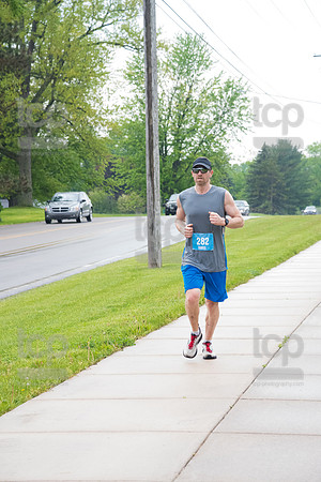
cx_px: 160
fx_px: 1605
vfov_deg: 17.1
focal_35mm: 120
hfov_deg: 11.4
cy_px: 241
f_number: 6.3
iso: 4000
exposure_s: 1/500
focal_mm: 120
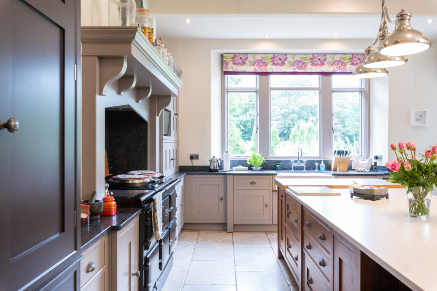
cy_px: 146
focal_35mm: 30
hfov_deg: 61.9
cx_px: 218
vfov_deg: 43.6
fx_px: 364
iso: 400
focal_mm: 30
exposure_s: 1/8
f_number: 8
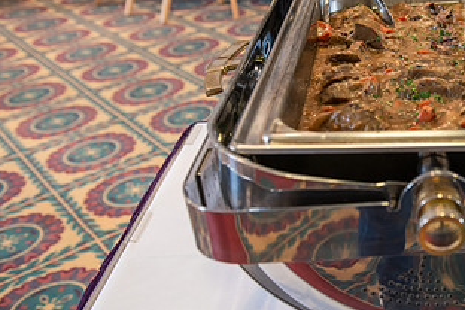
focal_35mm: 52
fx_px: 672
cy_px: 104
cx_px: 419
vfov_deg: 25.9
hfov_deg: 35.9
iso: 500
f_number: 3.5
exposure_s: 1/100
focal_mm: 28
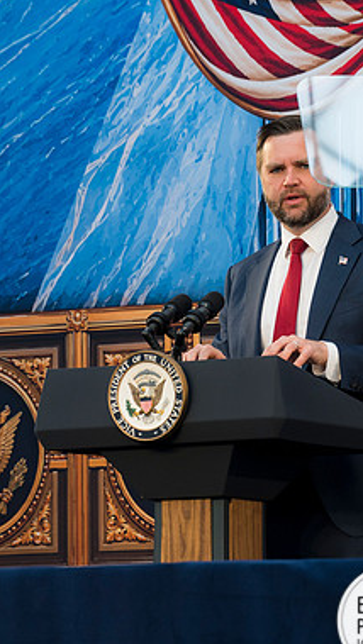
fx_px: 4770
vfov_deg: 7.7
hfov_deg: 4.4
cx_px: 251
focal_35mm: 279
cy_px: 349
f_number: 4
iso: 280
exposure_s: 1/160
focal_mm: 150
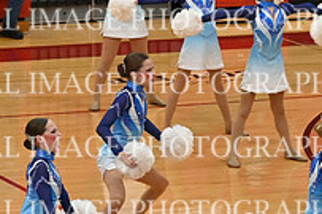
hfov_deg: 6.9
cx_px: 122
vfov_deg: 4.6
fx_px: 2681
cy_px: 115
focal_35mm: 300
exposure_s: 1/400
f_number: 4
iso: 6400
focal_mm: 70
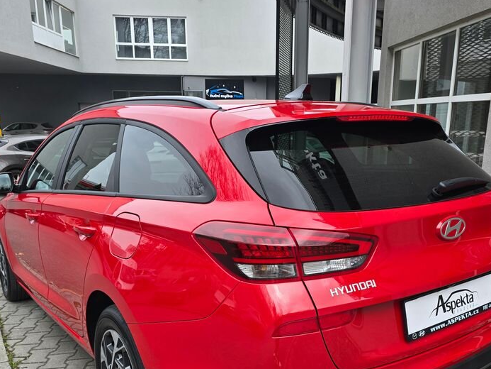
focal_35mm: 34
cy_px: 246
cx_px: 268
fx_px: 482
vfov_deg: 41.3
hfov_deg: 53.9
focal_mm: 6.3
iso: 12
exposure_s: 1/241
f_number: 1.7
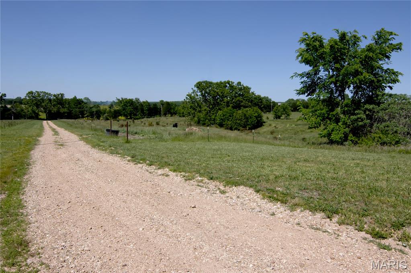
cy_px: 136
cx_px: 206
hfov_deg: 73.8
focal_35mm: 24
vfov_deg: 53.1
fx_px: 274
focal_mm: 16
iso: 100
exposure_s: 1/200
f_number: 14
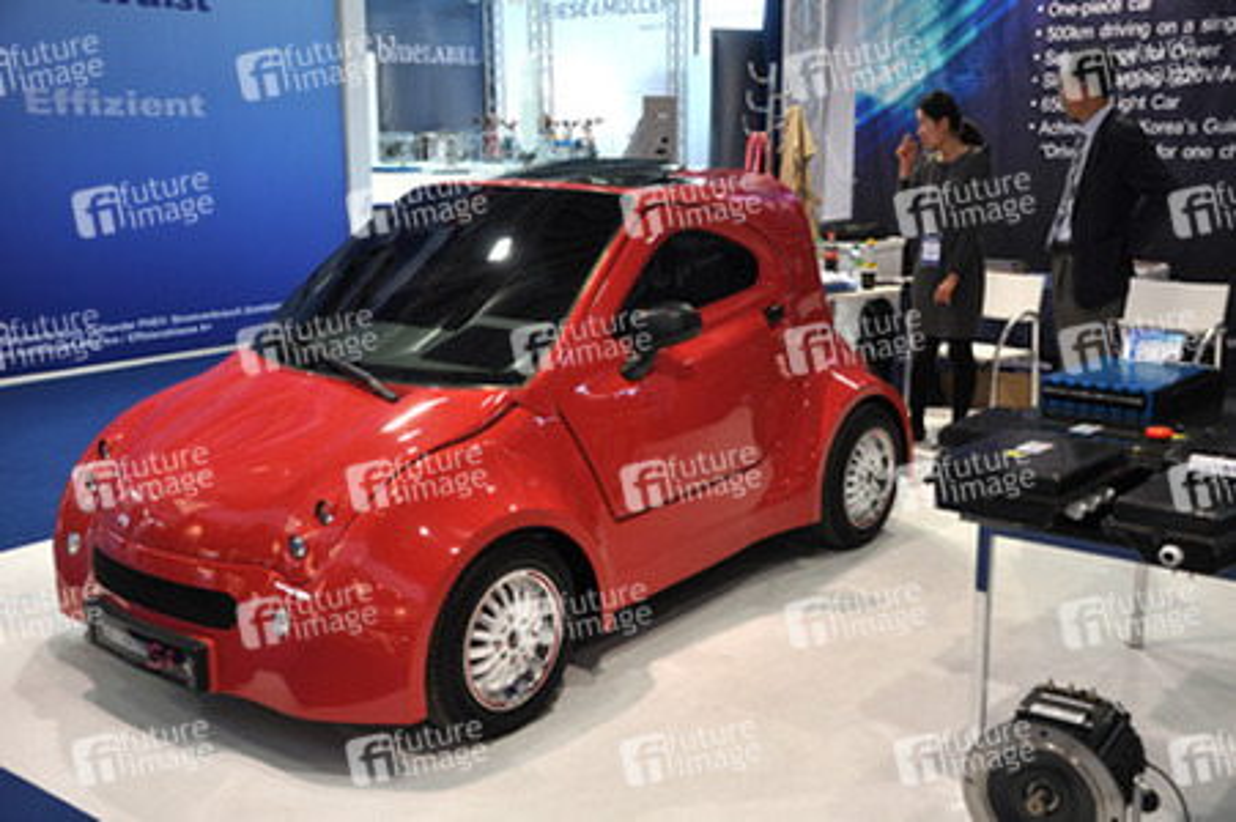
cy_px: 411
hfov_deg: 49.6
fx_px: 1338
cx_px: 618
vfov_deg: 34.2
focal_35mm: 39
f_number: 4
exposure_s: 1/60
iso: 450
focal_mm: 26
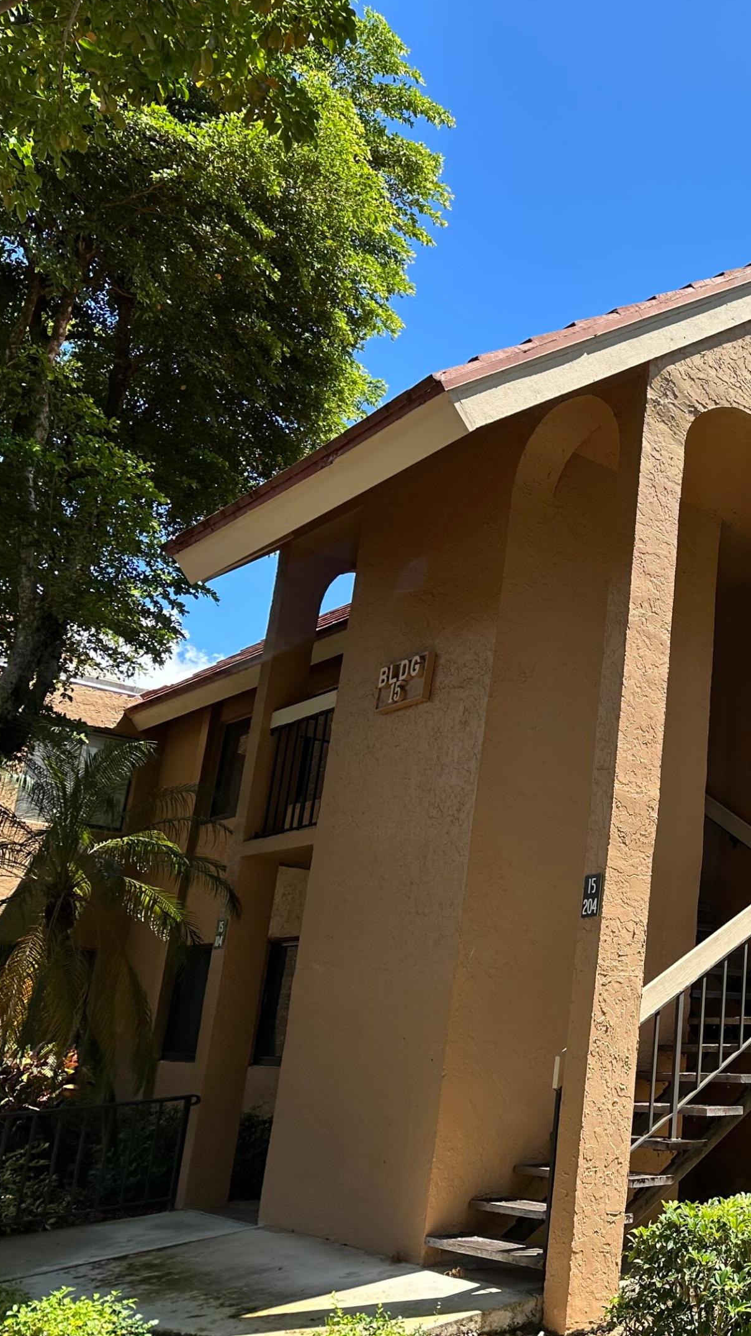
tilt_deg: +16.4
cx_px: 850
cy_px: 667
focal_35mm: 35
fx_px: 1239
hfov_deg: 29.9
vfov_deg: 56.6
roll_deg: -1.8
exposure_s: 1/2353
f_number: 1.78
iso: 80
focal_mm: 6.86
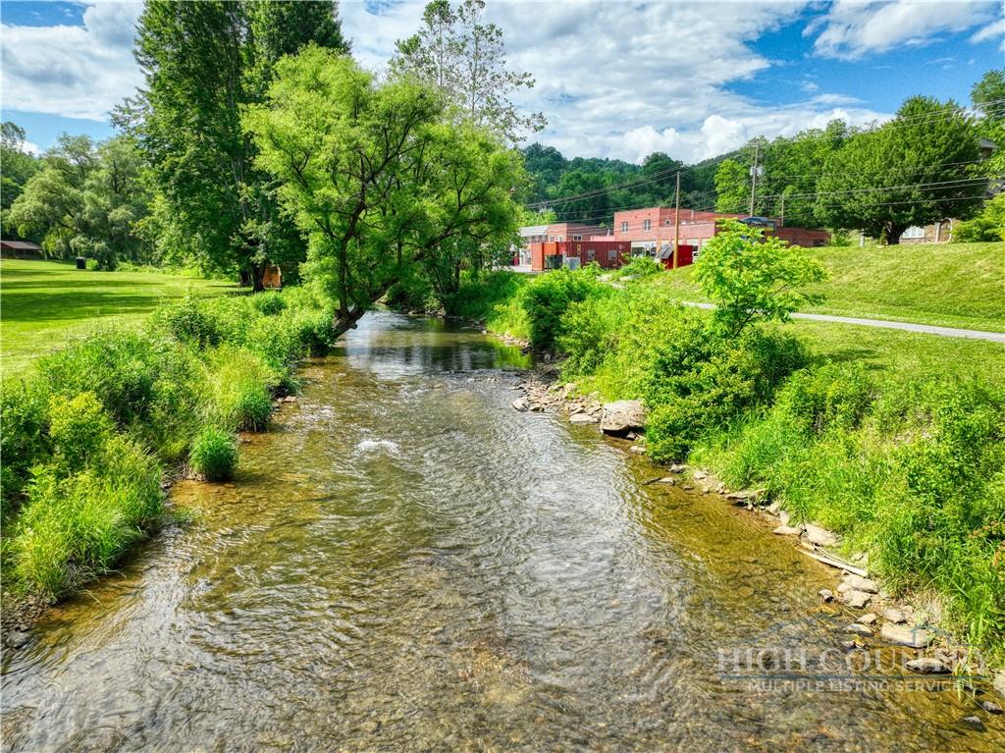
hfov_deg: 71.6
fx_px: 696
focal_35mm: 24
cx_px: 502
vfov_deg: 56.8
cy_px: 376
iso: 160
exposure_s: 1/320
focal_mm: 12.3
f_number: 2.8
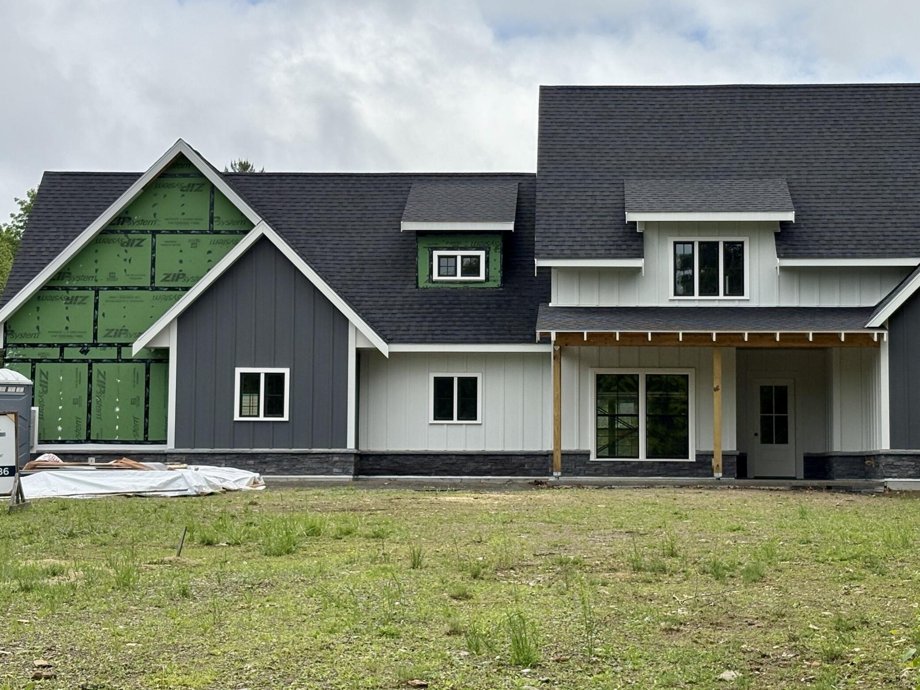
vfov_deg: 19.6
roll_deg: +0.4
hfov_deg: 26.0
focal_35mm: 75
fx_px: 1993
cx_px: 508
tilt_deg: +5.7
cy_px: 301
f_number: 1.6
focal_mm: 5.96
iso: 32
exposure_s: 1/4630
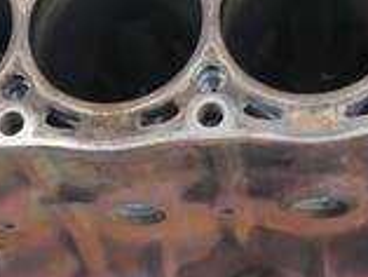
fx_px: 1043
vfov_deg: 15.1
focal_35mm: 98
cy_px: 82
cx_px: 225
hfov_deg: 20.0
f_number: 4
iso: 400
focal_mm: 16
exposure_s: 1/60
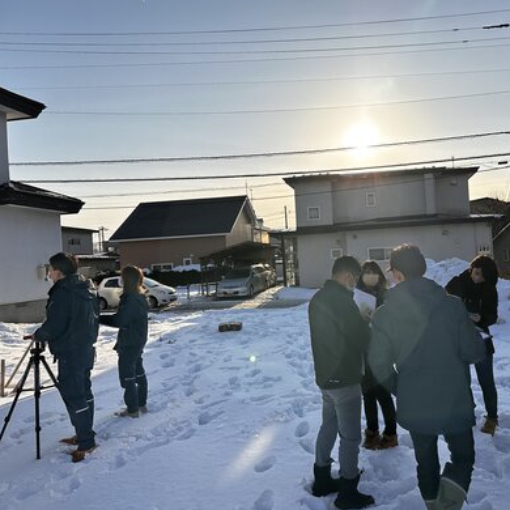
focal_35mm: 29
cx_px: 309
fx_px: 483
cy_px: 250
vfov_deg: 55.6
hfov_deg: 55.2
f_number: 1.78
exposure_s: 1/12048
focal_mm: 6.86
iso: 80
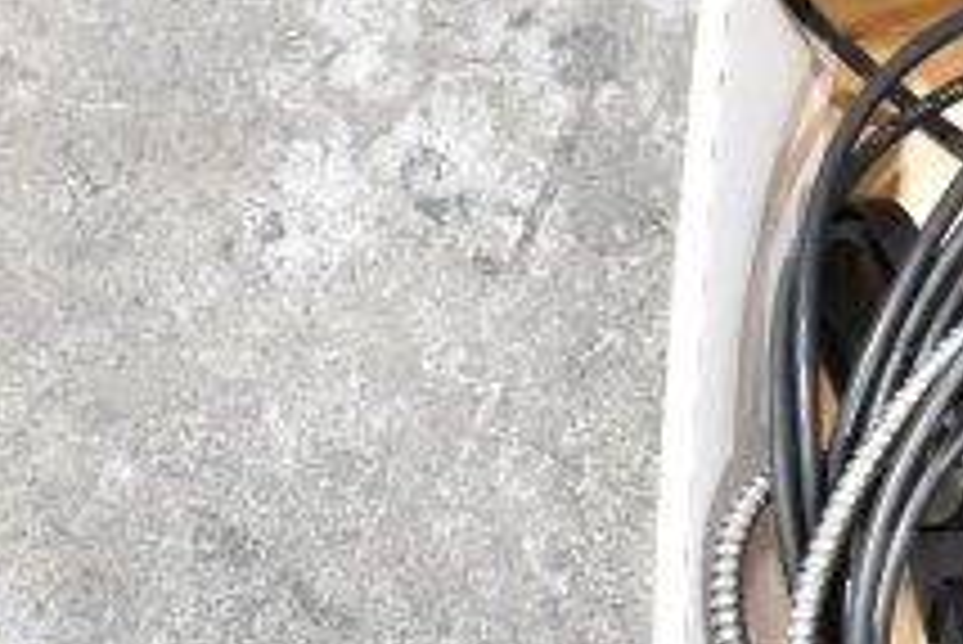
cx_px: 1359
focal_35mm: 77
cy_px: 390
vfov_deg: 17.7
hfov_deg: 22.5
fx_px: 2061
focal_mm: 18
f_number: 7.1
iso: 6400
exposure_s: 1/200
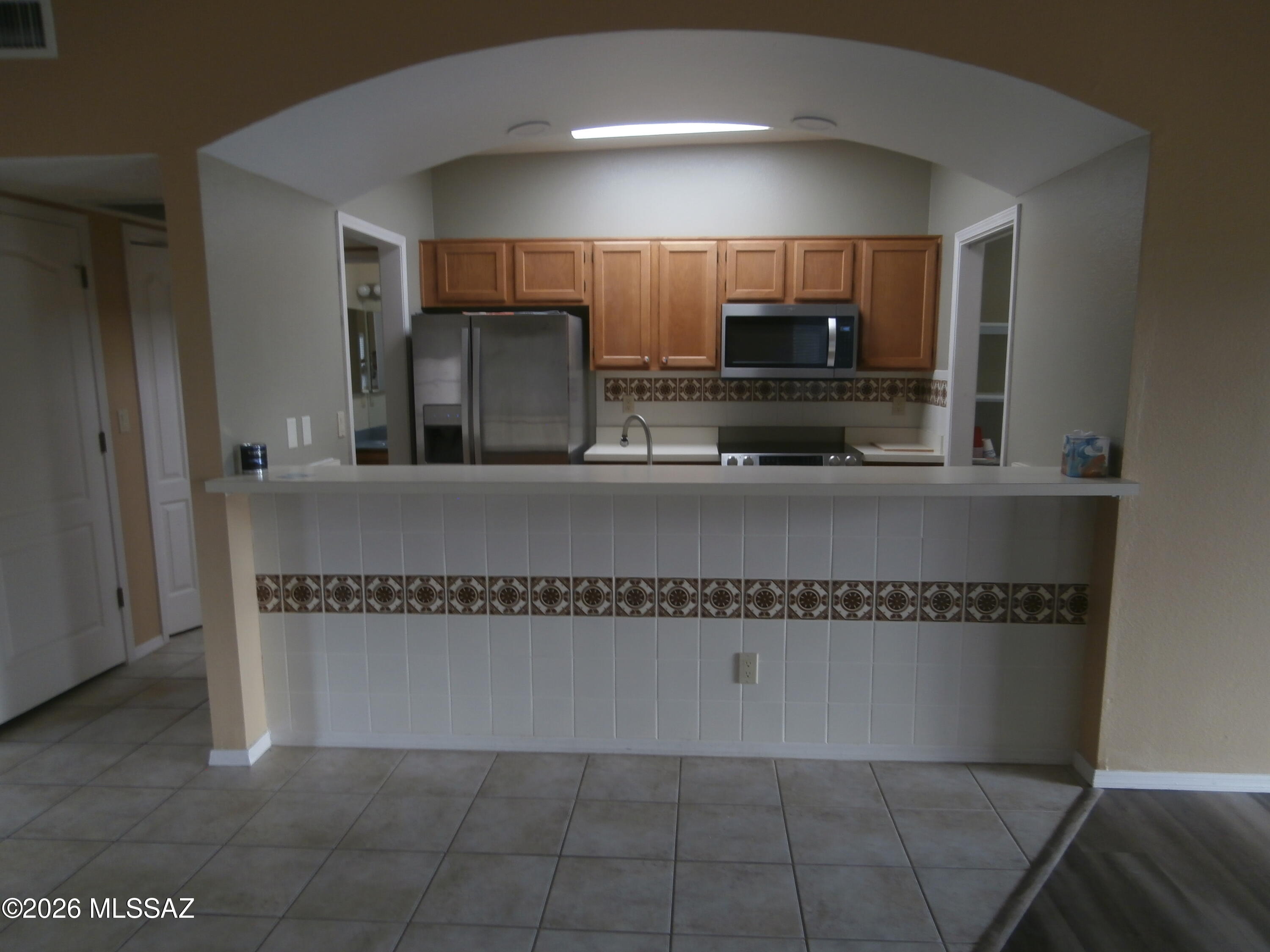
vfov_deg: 56.8
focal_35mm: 24
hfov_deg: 71.6
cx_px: 635
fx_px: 881
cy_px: 476
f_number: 3
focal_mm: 4.2
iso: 100
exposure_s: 1/10
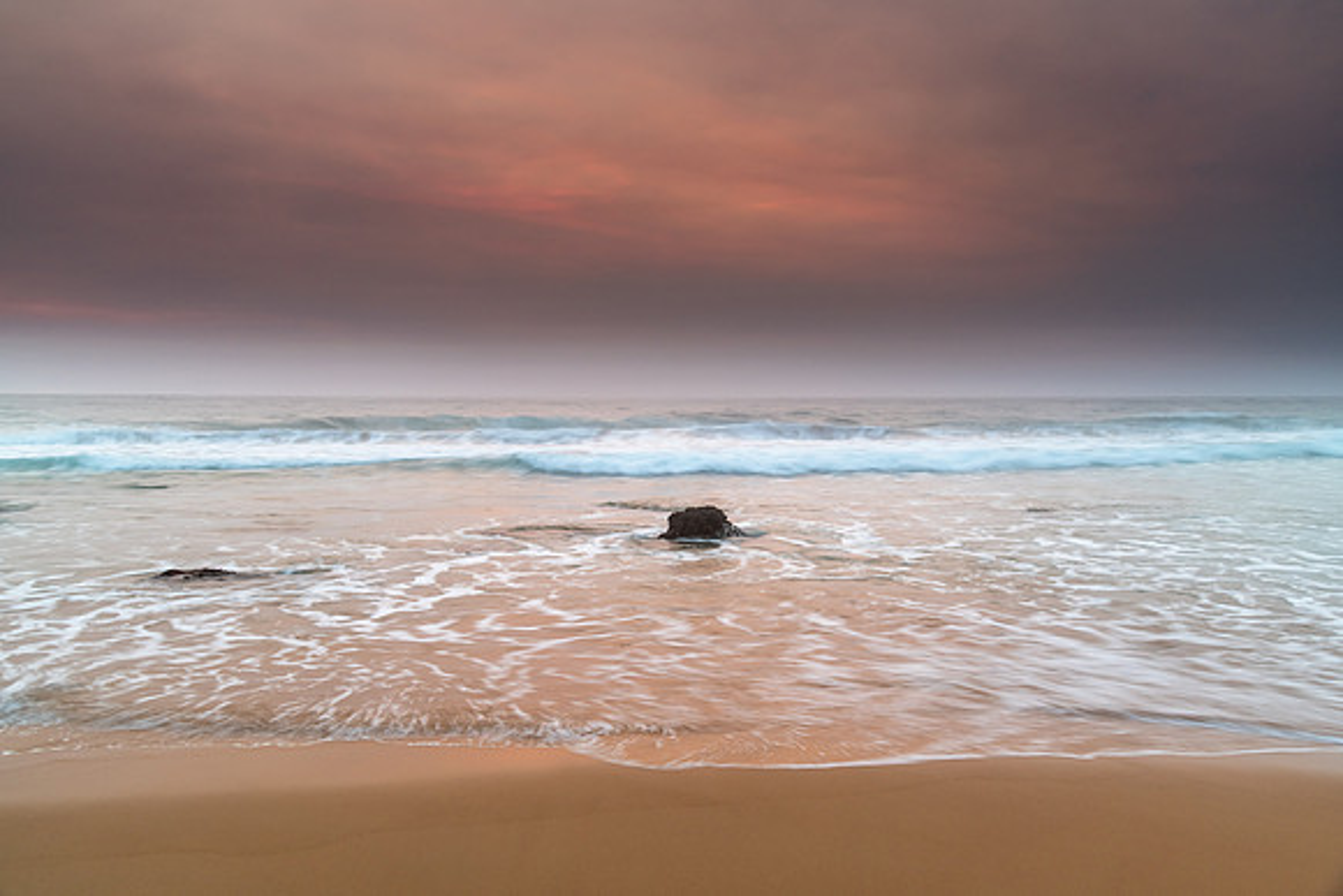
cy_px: 448
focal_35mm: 29
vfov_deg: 45.1
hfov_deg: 63.8
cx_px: 672
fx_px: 1078
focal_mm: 28
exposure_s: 1/2.5
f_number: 6.3
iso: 400
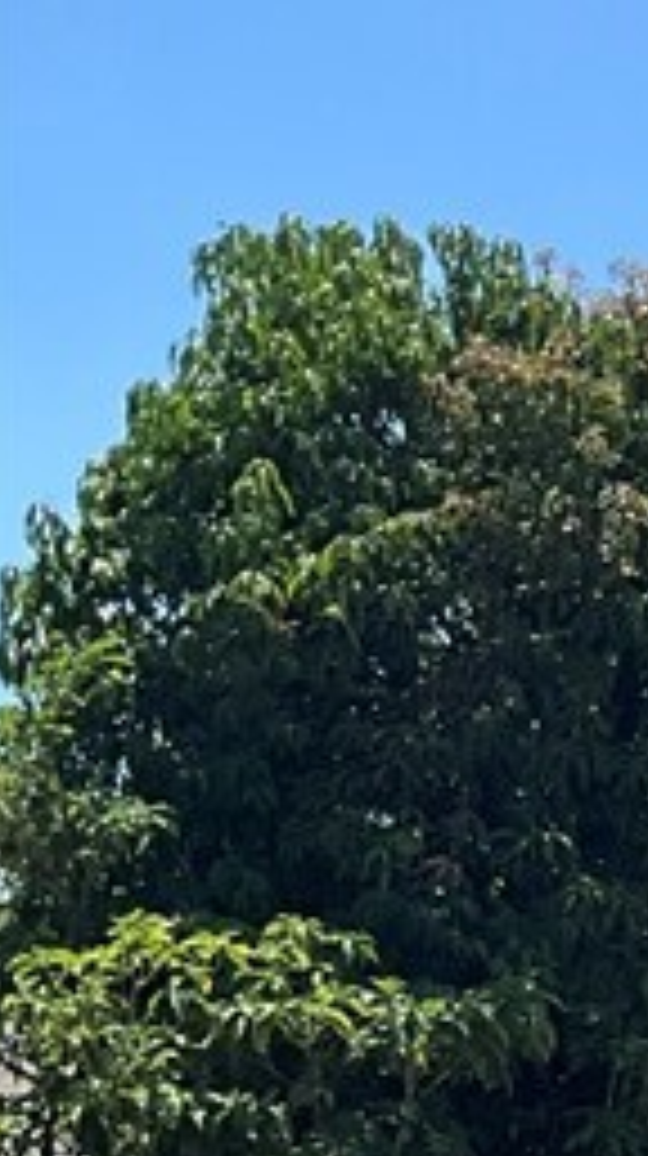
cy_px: 1781
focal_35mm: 126
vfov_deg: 15.6
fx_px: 3860
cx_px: 1714
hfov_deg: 8.5
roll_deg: +2.5
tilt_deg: -7.0
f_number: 1.8
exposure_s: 1/2141
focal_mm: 3
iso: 25
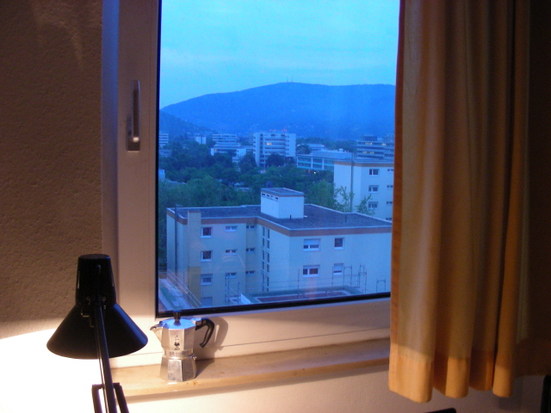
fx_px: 605
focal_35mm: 38
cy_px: 206
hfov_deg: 49.0
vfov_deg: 37.7
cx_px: 276
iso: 200
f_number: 3.5
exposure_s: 1/14.8
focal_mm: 6.3
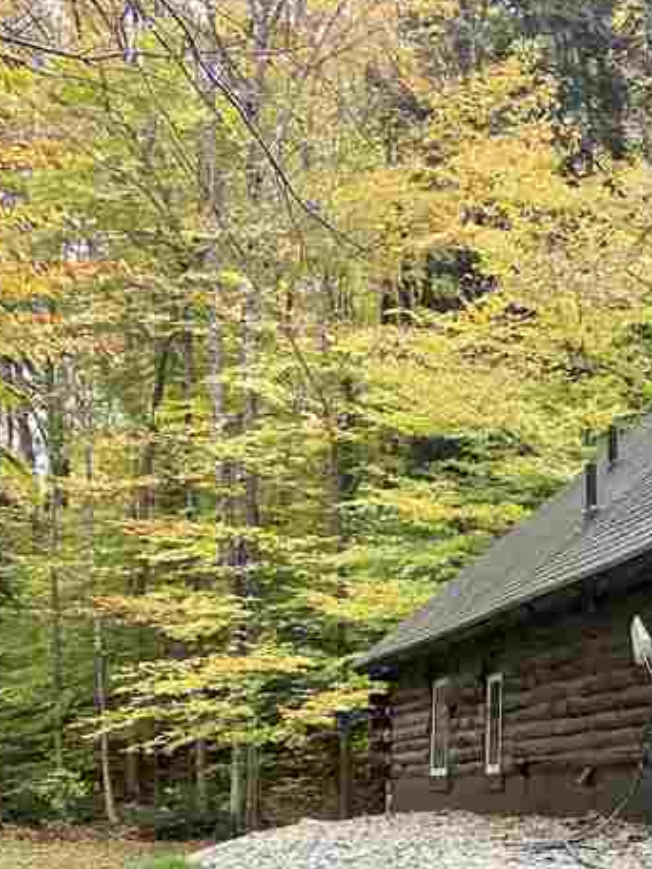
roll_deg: -0.5
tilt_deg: +0.4
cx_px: 1100
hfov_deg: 17.2
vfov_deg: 25.7
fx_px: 1833
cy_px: 810
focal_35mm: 73
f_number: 1.8
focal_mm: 4.25
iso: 50
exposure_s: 1/122
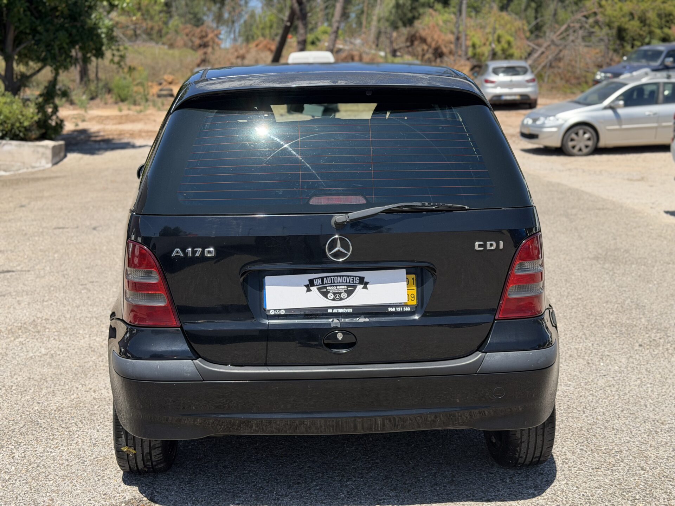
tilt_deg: -7.3
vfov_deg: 30.3
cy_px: 253
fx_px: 936
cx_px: 338
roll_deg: -4.2
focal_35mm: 48
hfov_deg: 39.7
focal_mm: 6.76
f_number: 1.78
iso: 100
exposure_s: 1/3891
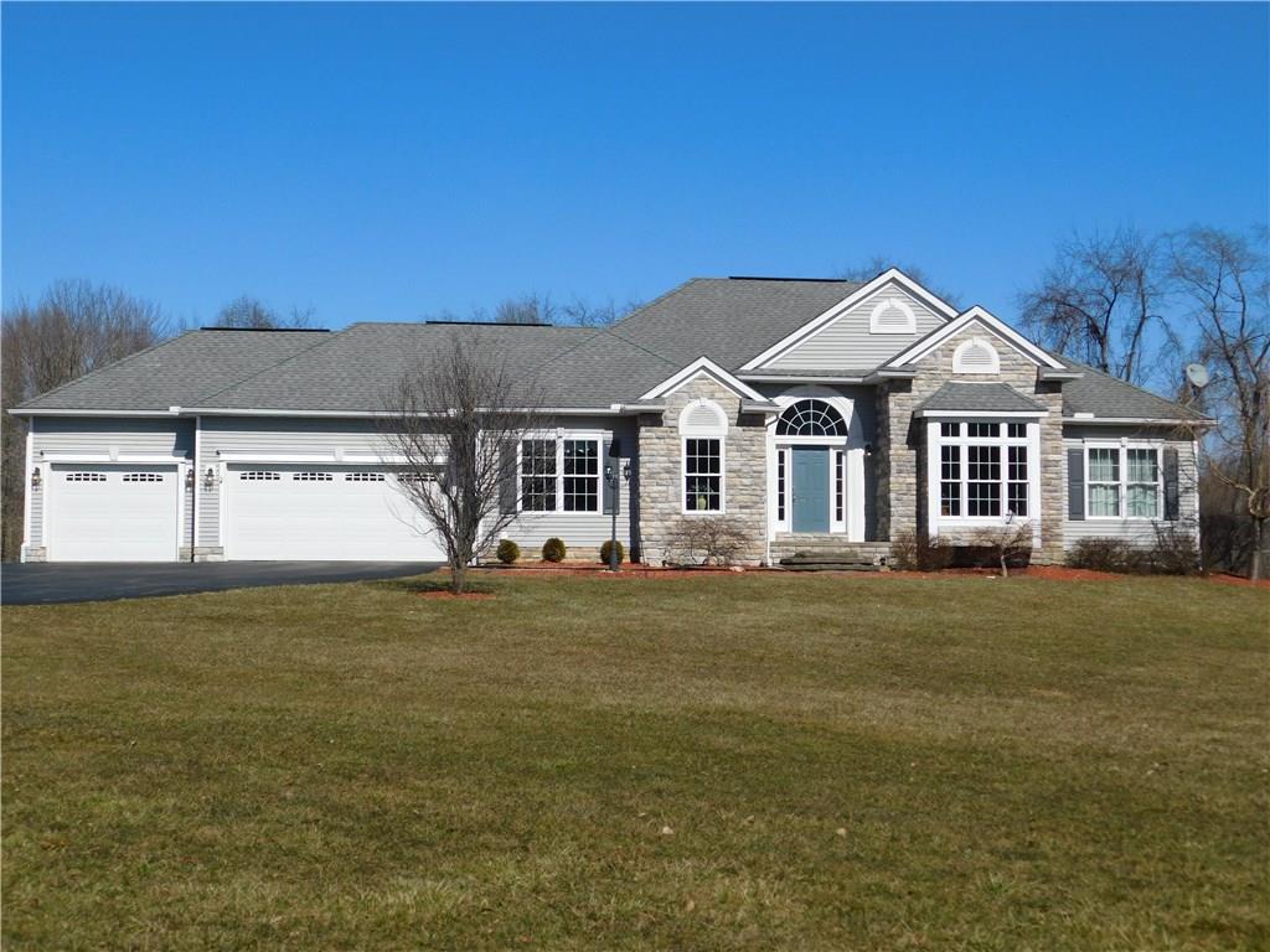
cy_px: 476
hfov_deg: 37.5
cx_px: 635
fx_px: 1871
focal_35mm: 51
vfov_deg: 28.6
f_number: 7.6
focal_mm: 9
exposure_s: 1/500
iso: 125
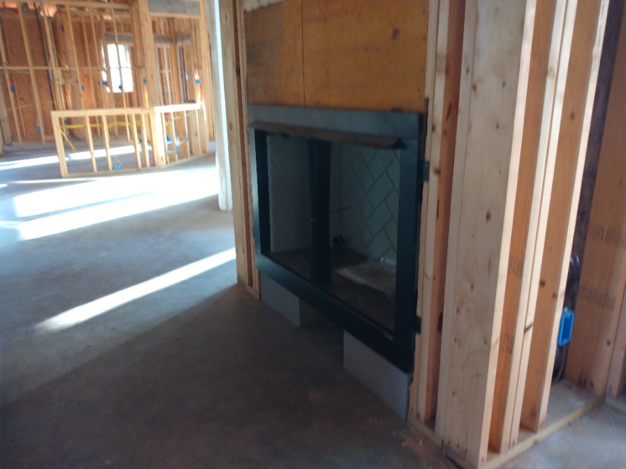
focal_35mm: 20
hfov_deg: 81.7
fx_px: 362
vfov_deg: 66.0
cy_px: 234
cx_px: 313
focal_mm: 3.54
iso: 258
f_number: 2
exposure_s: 1/30
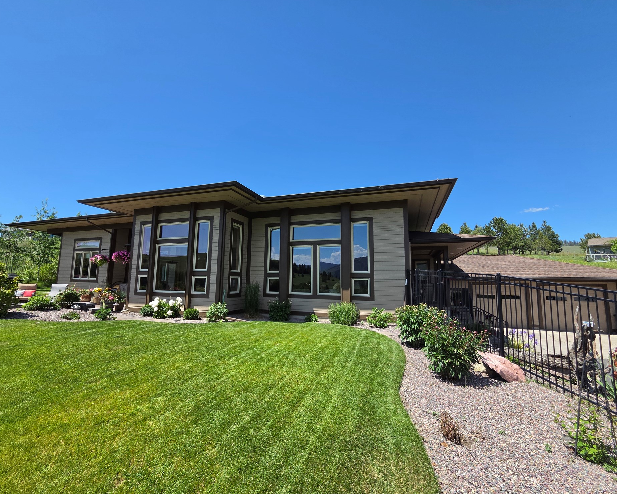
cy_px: 246
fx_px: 256
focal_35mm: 14
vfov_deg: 88.0
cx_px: 299
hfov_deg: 100.7
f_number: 2.2
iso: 100
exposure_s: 1/2490
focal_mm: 2.2
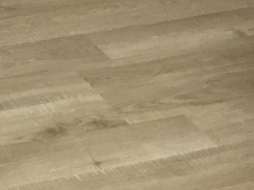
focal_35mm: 143
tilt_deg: -27.5
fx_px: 1049
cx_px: -313
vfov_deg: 10.2
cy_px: -48
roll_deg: -3.5
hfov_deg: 11.8
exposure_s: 1/33
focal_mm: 3.3
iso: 80
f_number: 2.4
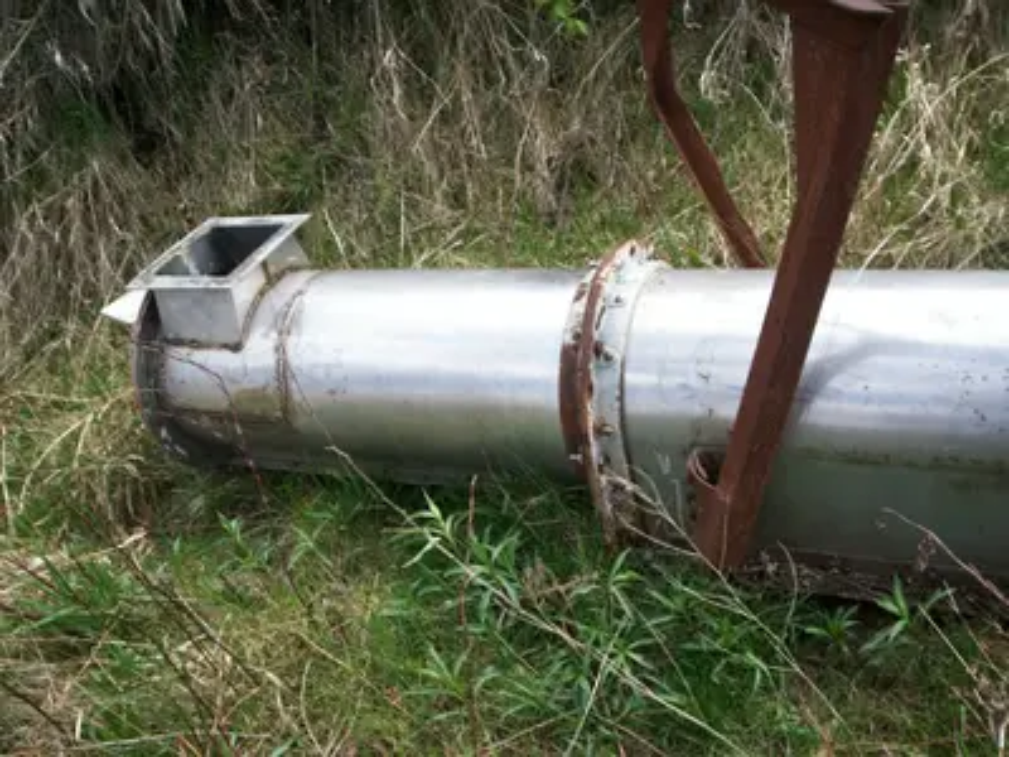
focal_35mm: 36
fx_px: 1049
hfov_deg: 51.4
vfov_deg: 39.7
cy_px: 378
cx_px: 504
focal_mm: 5.9
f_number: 4.5
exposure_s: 1/311
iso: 100
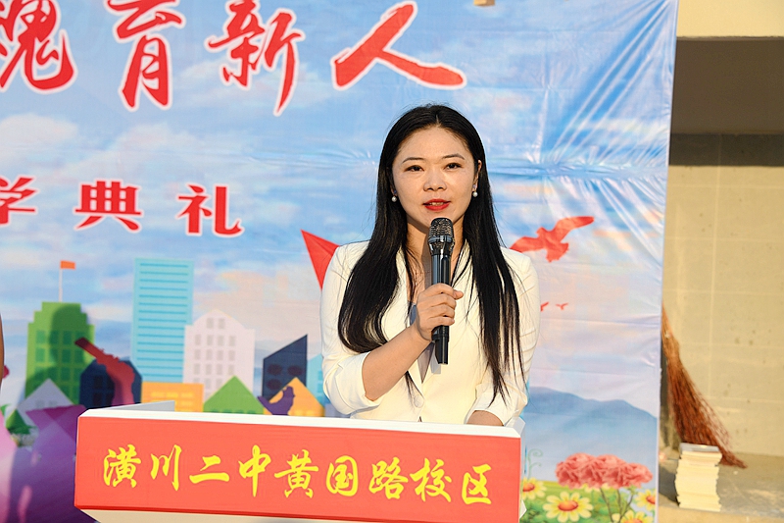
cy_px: 262
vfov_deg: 20.0
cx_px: 392
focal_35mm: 68
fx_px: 1480
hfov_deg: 29.7
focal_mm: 68
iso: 64
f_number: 6.3
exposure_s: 1/160
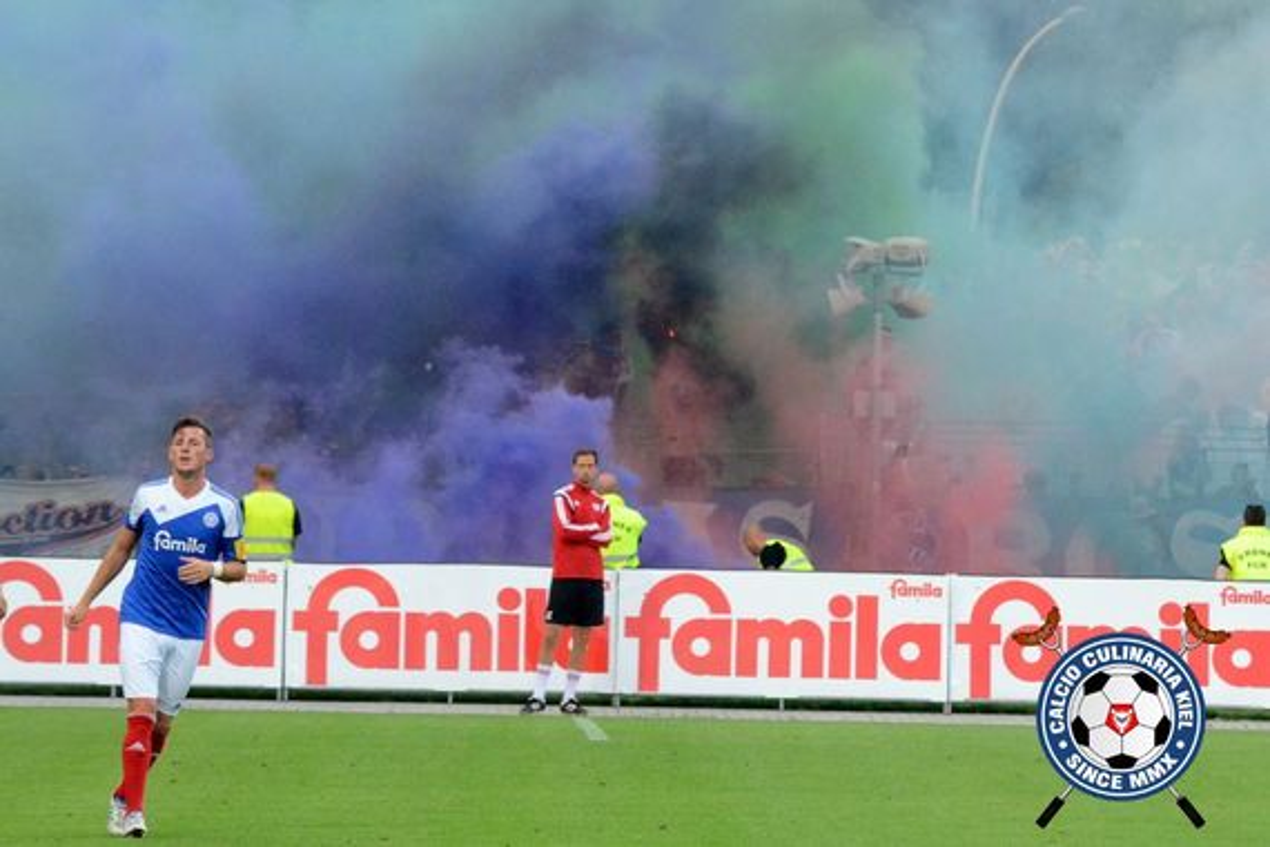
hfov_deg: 6.9
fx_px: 10583
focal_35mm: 300
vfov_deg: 4.6
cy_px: 424
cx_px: 635
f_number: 9
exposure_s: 1/640
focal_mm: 200
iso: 5000
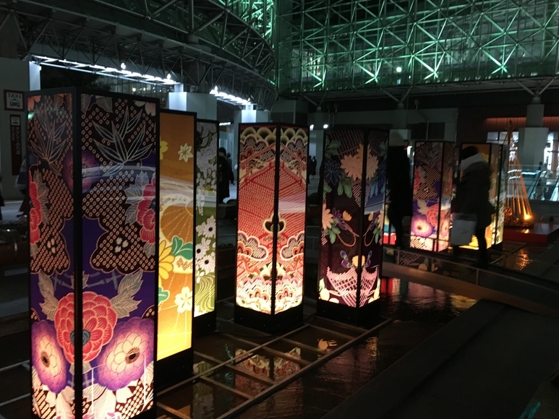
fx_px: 485
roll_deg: -1.3
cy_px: 206
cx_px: 287
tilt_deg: -7.5
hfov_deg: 59.9
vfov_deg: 46.8
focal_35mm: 30
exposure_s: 1/15
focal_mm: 4.15
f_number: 2.2
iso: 200
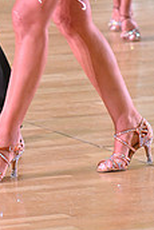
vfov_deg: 5.0
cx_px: 5
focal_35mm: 405
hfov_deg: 3.4
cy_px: -147
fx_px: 2593
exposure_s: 1/400
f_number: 4.5
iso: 4000
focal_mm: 120
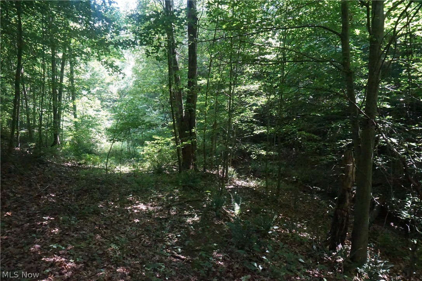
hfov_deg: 73.8
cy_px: 140
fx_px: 281
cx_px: 211
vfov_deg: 53.1
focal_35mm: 24
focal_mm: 16
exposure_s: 1/640
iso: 8000
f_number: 8
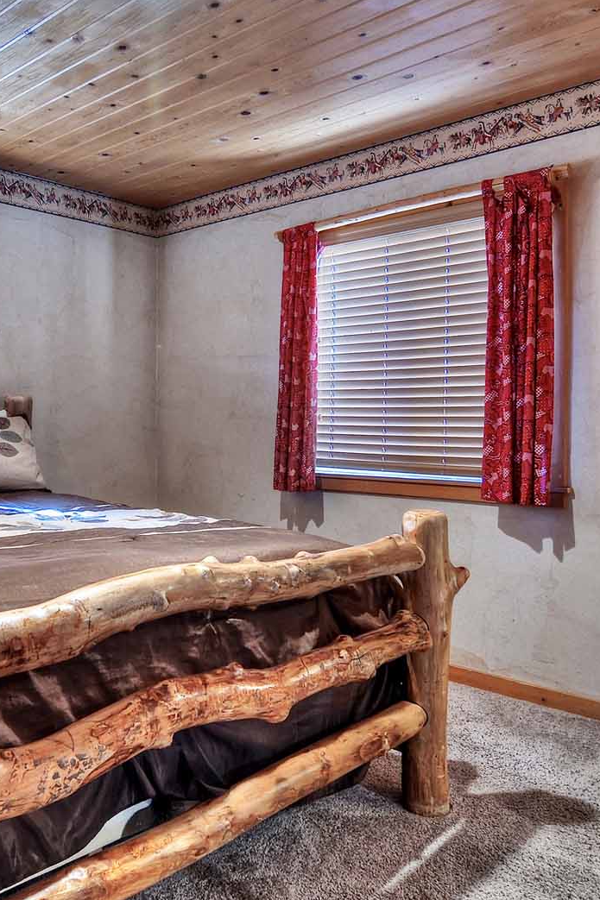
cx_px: 164
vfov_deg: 65.5
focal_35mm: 28
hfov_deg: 45.1
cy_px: 435
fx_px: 700
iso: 200
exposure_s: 1/2
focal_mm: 12
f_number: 7.1
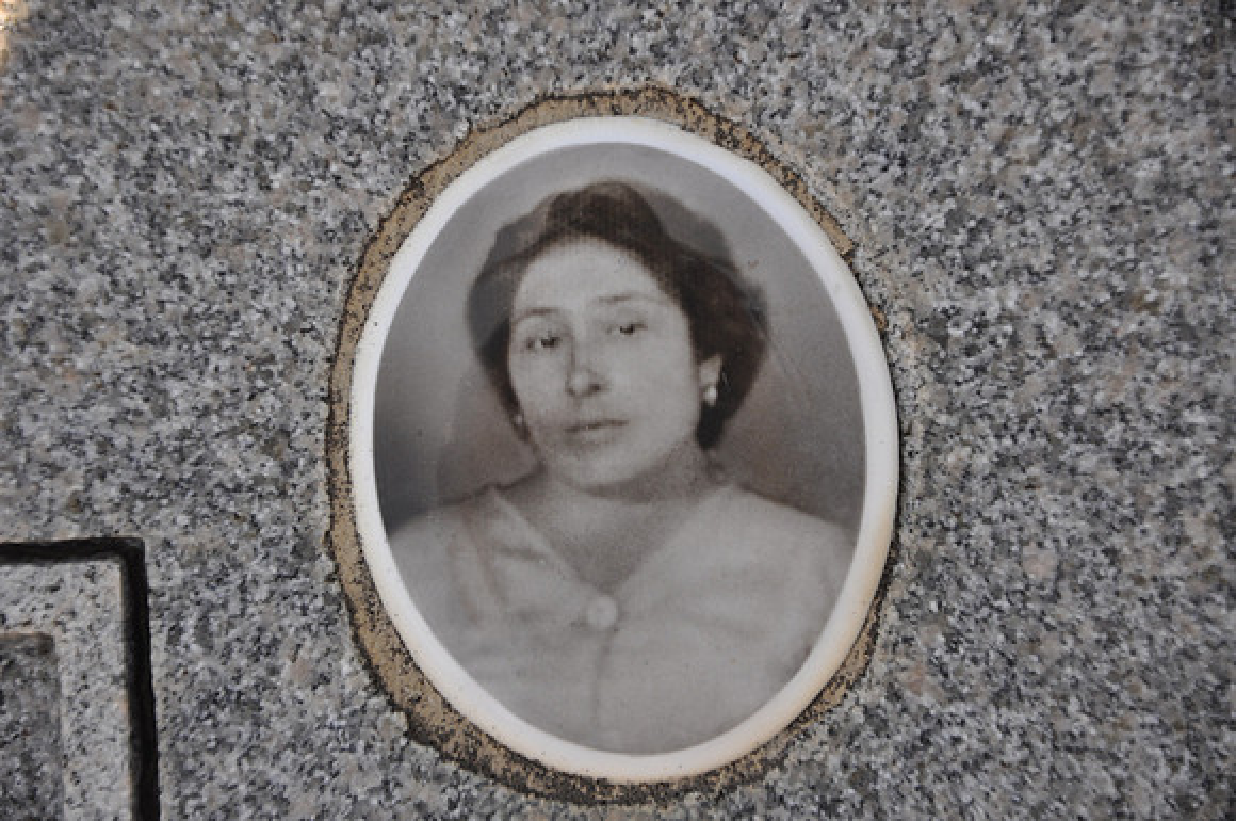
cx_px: 618
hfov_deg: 13.1
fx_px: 5400
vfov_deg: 8.7
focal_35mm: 158
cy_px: 410
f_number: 5.6
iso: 320
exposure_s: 1/125
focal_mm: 105
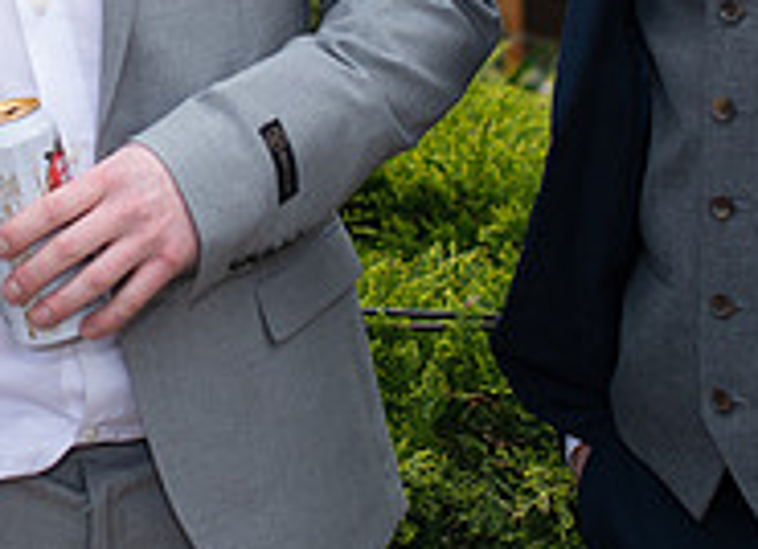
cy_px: -182
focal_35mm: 168
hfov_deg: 11.8
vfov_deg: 8.5
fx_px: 3634
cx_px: 17
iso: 100
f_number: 2.2
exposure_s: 1/800
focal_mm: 35
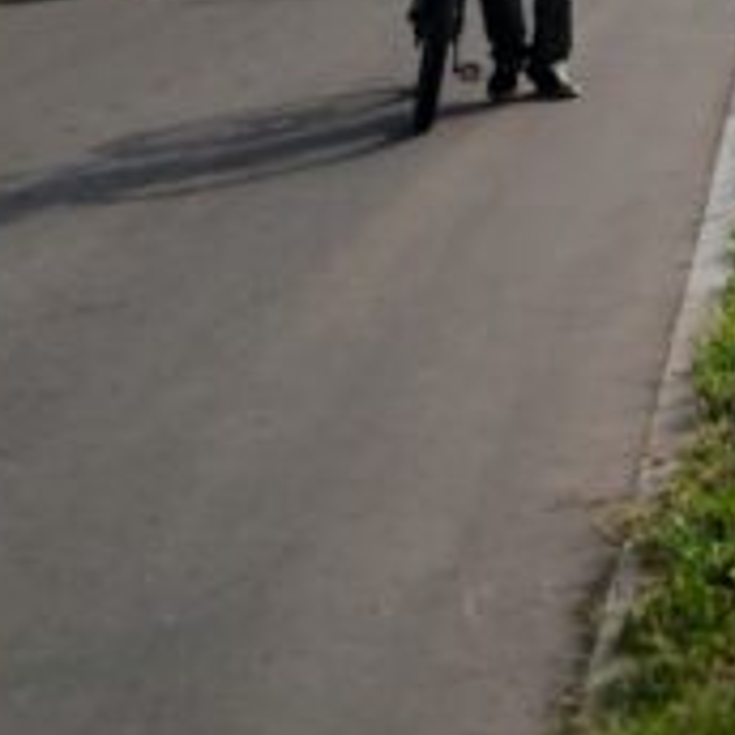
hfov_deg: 13.8
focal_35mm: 111
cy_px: 51
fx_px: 2666
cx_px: 1376
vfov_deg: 15.5
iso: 20
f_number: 1.8
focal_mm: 3.98
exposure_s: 1/144
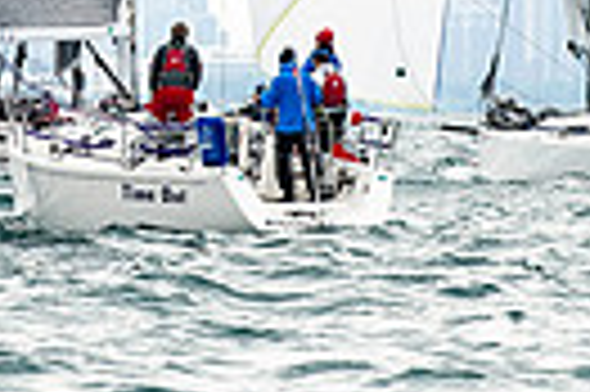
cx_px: -112
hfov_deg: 2.3
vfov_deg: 1.5
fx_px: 14993
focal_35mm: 916
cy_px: -430
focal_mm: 155
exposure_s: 1/2500
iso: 250
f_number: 4
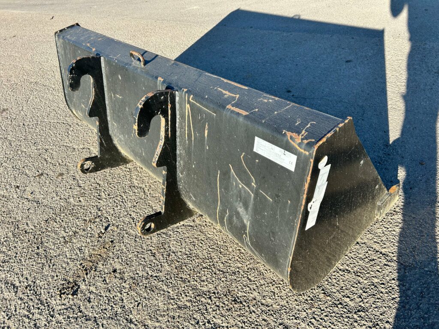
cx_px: 220
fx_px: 330
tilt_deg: -37.9
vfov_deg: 53.1
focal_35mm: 26
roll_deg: +8.2
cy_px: 164
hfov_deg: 67.3
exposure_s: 1/1280
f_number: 1.5
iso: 50
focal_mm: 5.7
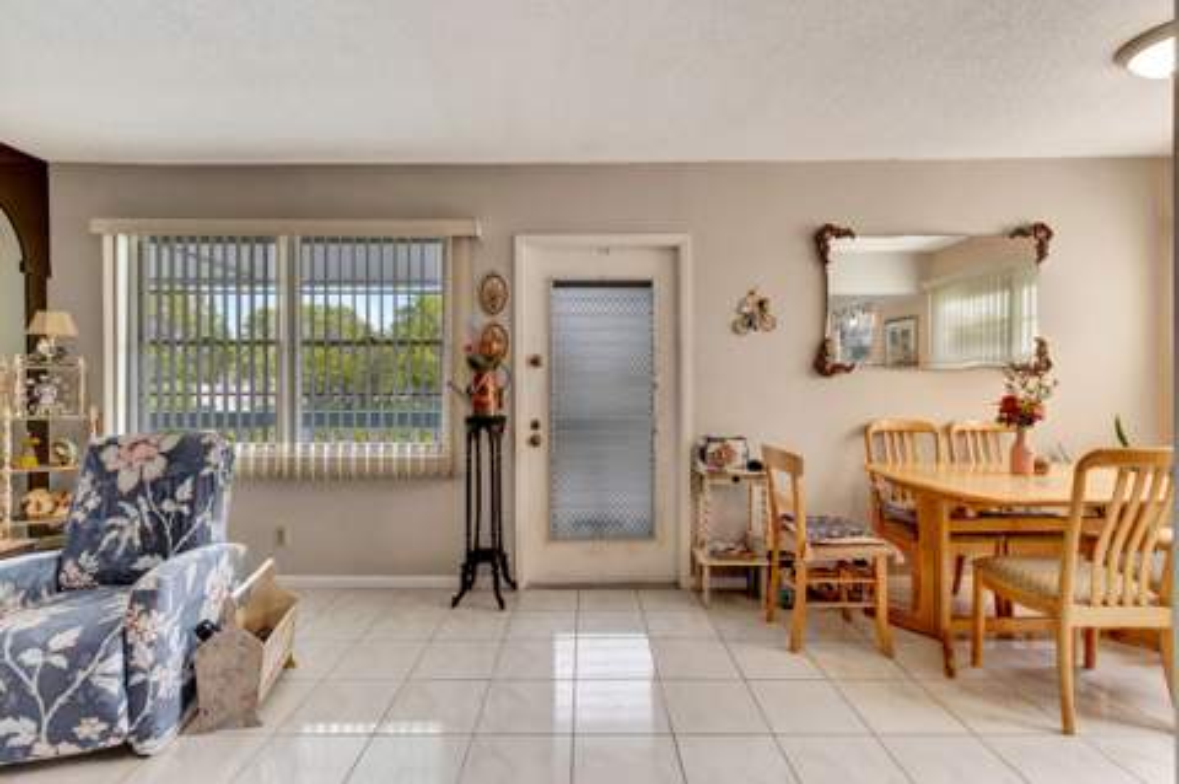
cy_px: 392
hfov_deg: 100.4
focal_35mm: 15
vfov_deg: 77.2
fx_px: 491
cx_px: 590
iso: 500
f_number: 8
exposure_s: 1/25
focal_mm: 10
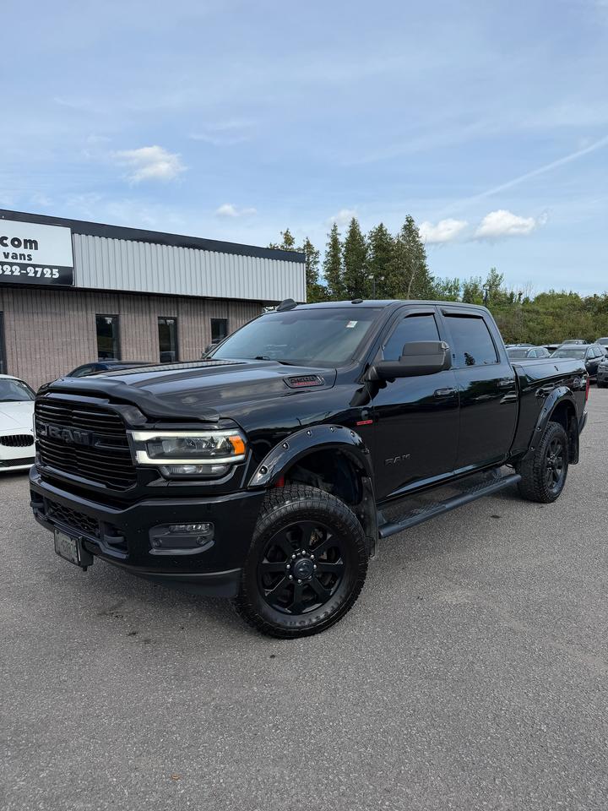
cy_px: 406
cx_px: 304
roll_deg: +1.0
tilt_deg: -5.7
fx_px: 562
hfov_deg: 56.8
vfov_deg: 71.6
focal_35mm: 24
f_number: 1.78
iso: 80
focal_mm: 6.76
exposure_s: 1/3145
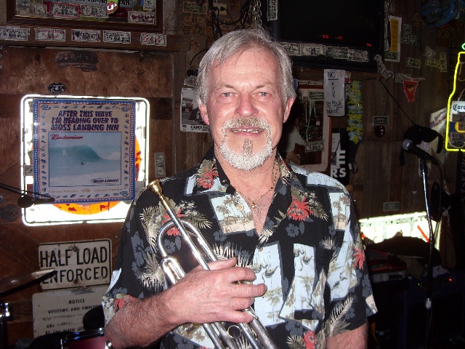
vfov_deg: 37.7
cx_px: 232
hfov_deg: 49.0
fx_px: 510
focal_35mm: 38
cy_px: 174
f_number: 2.8
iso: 50
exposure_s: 1/30
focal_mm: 6.3
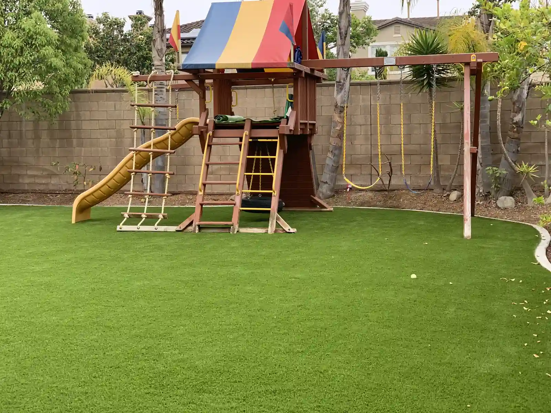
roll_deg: +0.2
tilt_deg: -3.4
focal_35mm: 52
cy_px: 206
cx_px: 276
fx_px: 828
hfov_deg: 36.8
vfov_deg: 28.0
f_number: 2.4
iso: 40
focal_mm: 6
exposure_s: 1/122
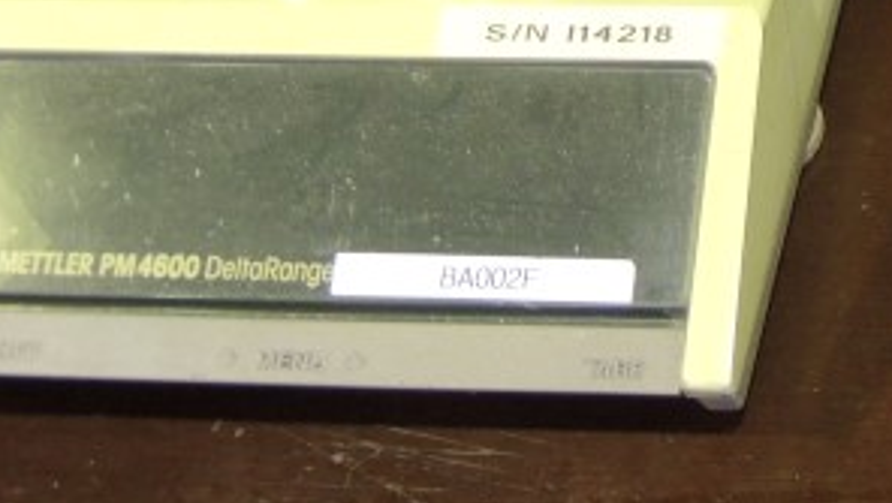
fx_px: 2675
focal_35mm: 113
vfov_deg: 10.2
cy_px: -401
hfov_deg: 17.3
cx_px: 1272
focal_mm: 6.5
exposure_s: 1/20
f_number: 2
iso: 400
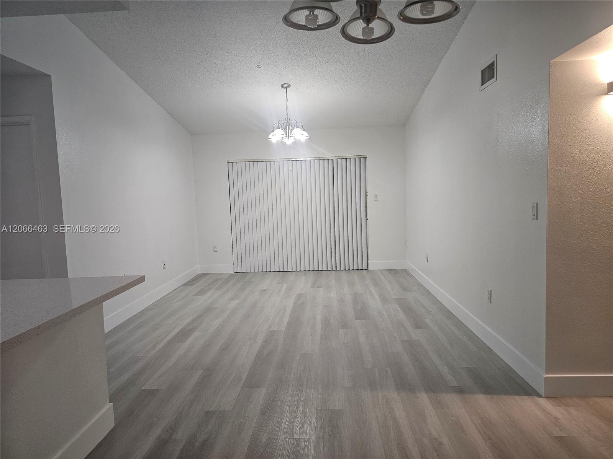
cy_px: 230
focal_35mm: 23
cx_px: 306
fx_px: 407
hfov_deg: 73.9
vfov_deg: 58.9
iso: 200
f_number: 1.7
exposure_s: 1/120
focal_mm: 6.3
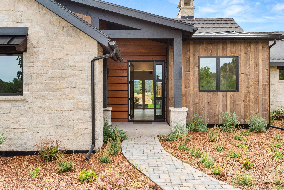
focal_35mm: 35
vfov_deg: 37.9
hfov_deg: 54.4
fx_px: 276
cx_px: 142
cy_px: 95
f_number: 7.1
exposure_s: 1/500
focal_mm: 35
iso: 400
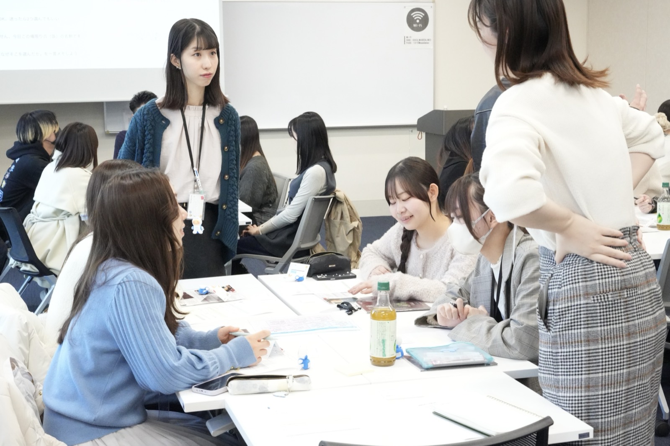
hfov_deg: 36.9
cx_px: 335
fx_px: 1005
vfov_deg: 25.0
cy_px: 223
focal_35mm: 54
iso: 16000
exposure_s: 1/250
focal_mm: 54
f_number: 10
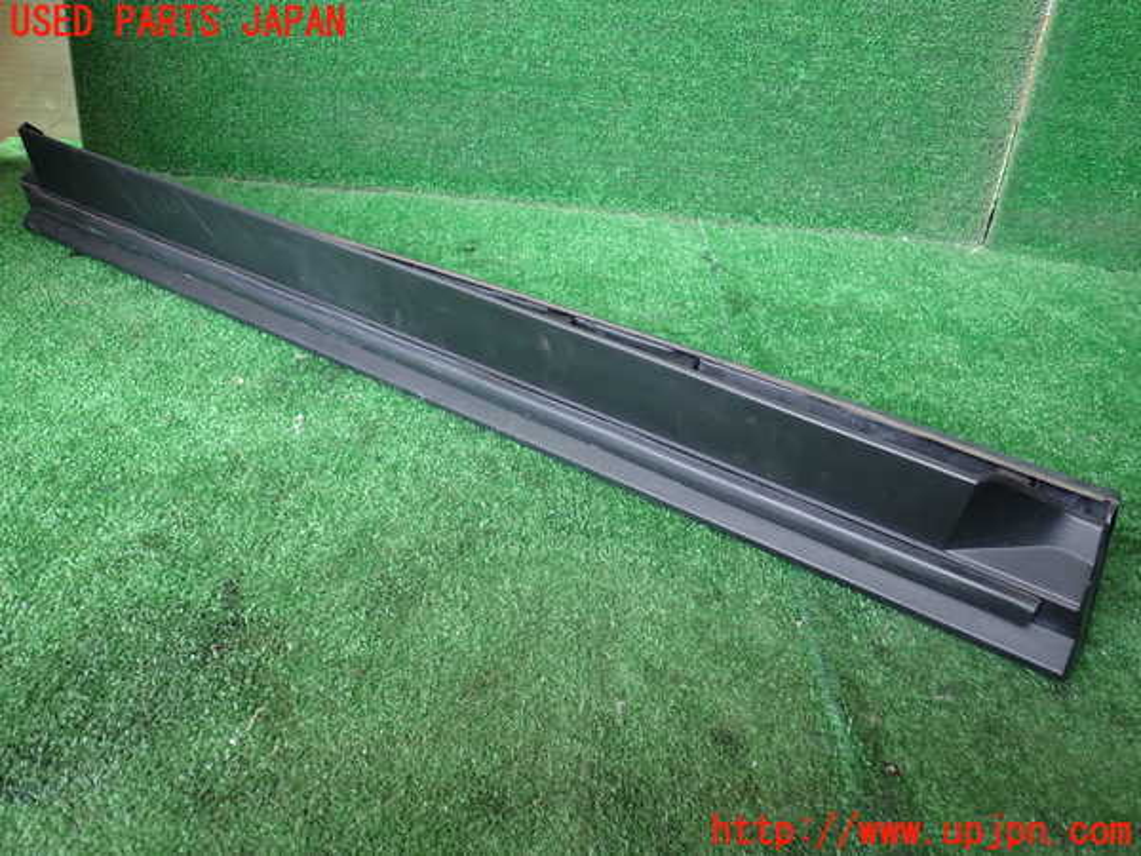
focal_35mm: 30
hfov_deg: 60.0
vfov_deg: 46.8
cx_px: 570
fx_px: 989
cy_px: 428
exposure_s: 1/60
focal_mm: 5.4
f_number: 2.3
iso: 200
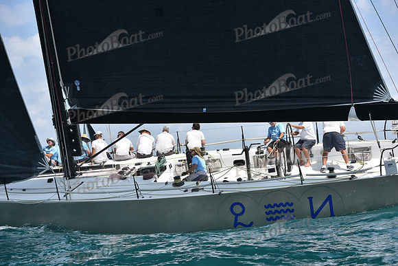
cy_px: 133
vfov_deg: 18.2
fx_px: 829
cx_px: 199
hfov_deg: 27.0
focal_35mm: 75
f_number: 7.1
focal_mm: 75
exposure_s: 1/1250
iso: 250
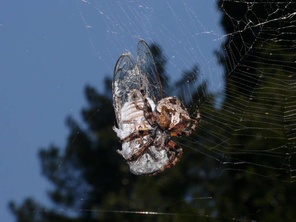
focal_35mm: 110
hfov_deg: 17.9
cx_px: 148
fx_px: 941
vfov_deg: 13.5
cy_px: 111
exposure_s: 1/640
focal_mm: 23.2
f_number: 11
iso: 100
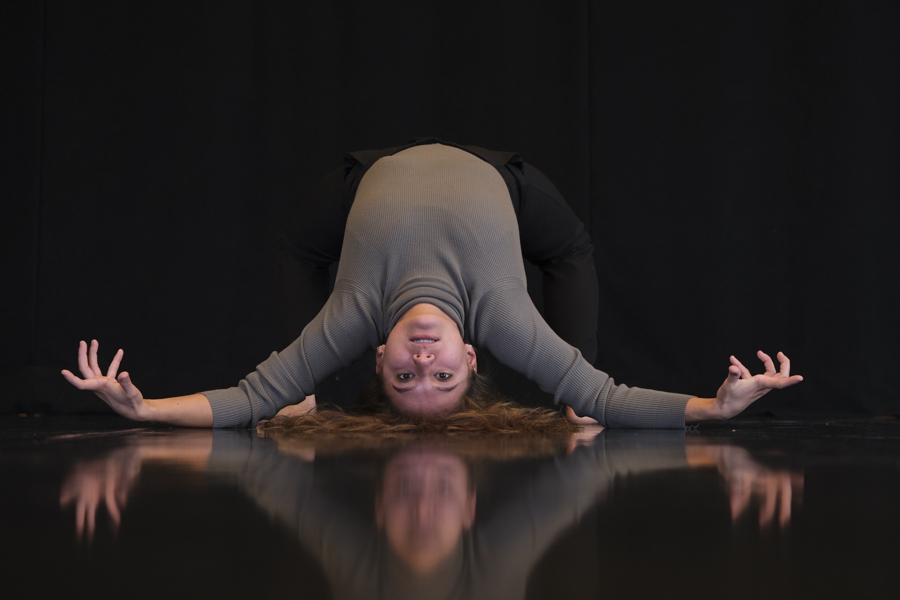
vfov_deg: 18.2
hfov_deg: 27.0
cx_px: 450
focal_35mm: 75
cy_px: 300
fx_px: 1875
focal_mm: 50
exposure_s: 1/60
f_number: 2.8
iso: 800
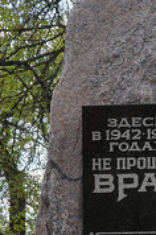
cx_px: 170
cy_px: 345
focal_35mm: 203
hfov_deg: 6.7
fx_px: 1325
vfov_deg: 9.9
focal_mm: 30
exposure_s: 1/200
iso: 200
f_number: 7.1
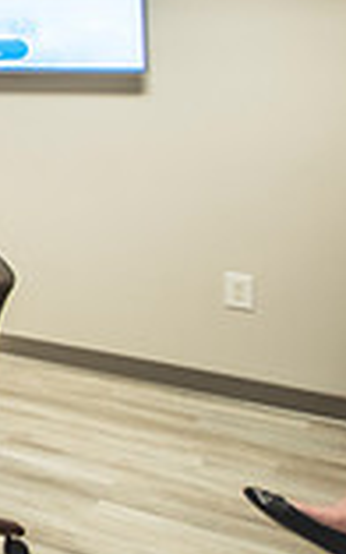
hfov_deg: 12.0
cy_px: 23
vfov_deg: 28.6
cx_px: -631
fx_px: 1027
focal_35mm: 68
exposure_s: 1/200
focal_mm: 18
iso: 800
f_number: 2.8
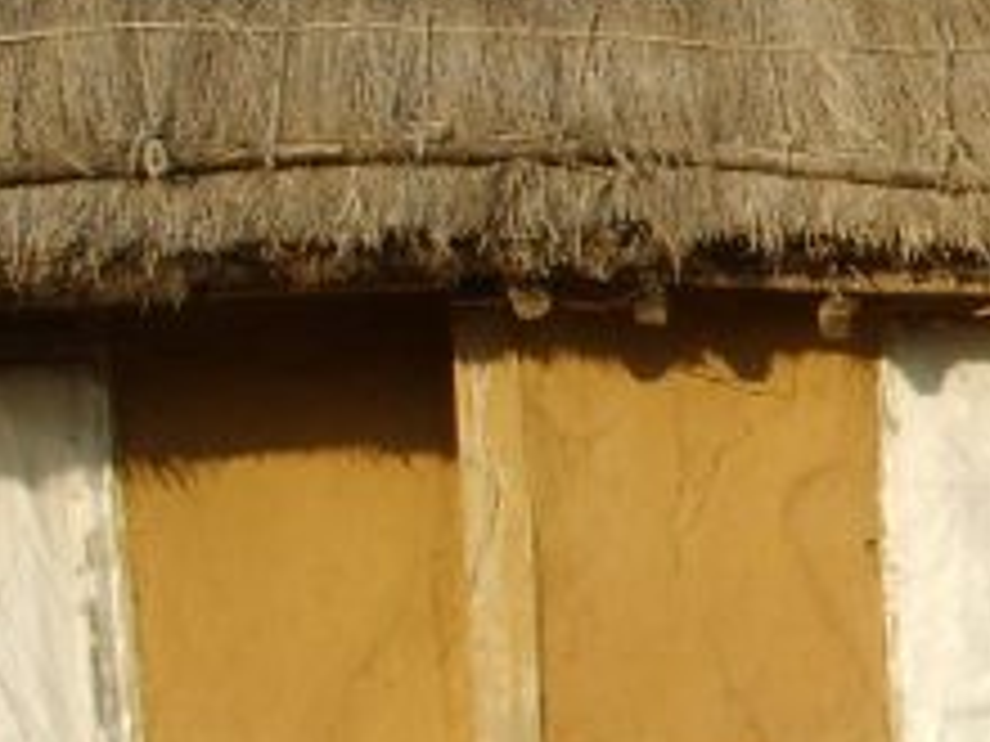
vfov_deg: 10.4
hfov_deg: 12.8
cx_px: 1674
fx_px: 4061
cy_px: 490
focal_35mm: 142
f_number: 6.3
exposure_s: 1/250
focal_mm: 6.6
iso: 50
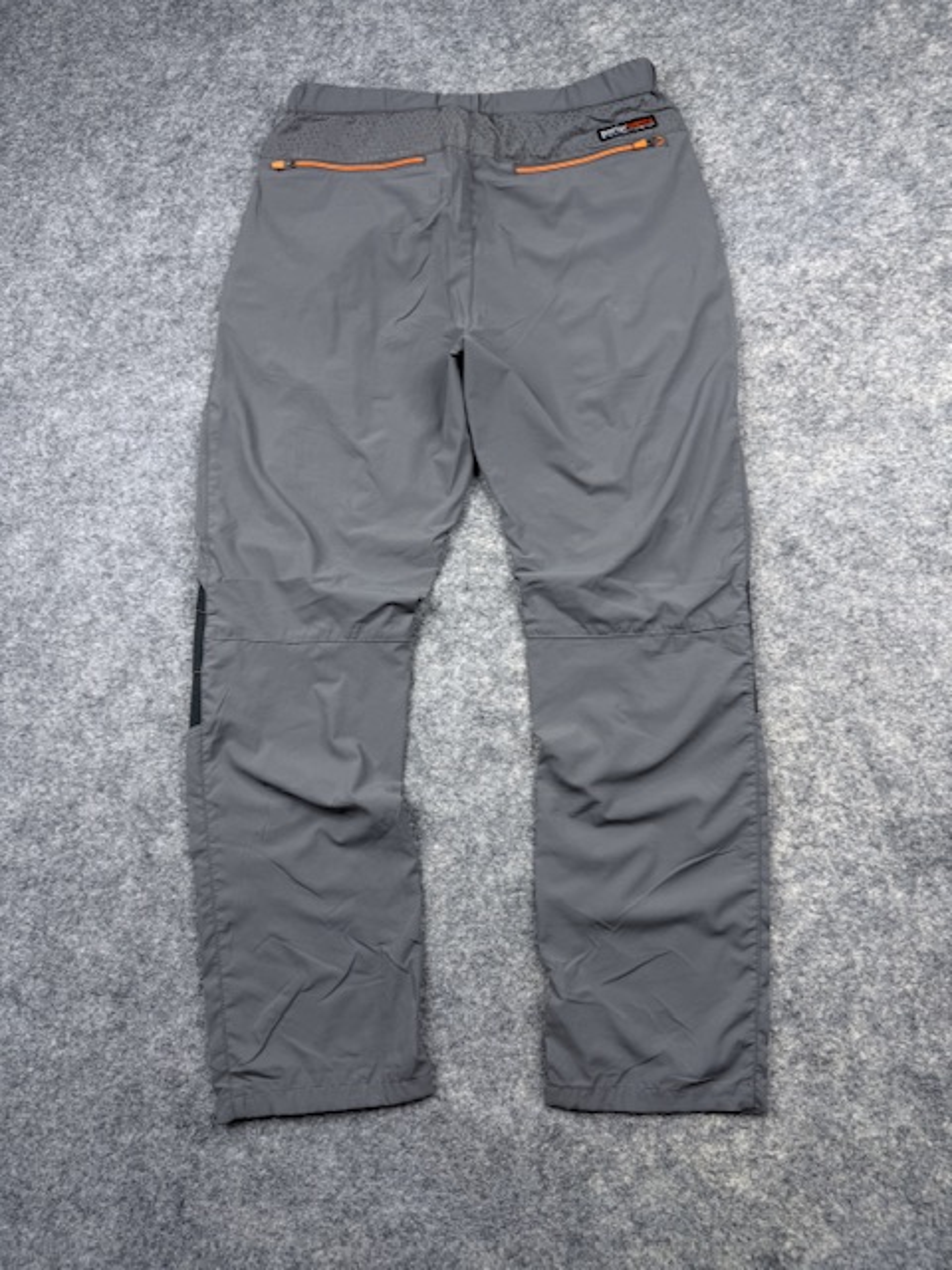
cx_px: 476
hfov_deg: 56.8
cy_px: 635
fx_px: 880
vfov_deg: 71.6
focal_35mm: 24
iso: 50
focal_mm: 6.76
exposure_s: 1/121
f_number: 1.78
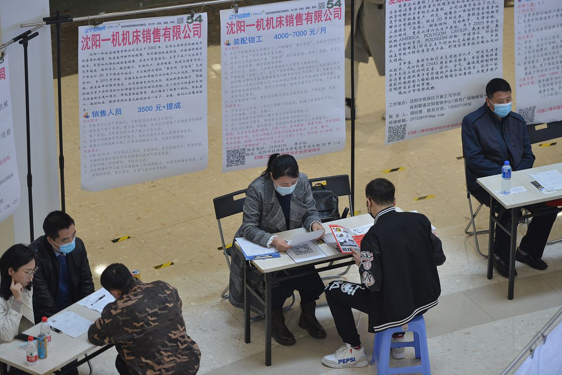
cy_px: 188
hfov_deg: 13.2
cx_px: 281
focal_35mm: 155
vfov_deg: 8.9
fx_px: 2420
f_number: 2.8
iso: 1600
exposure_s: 1/125
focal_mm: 155
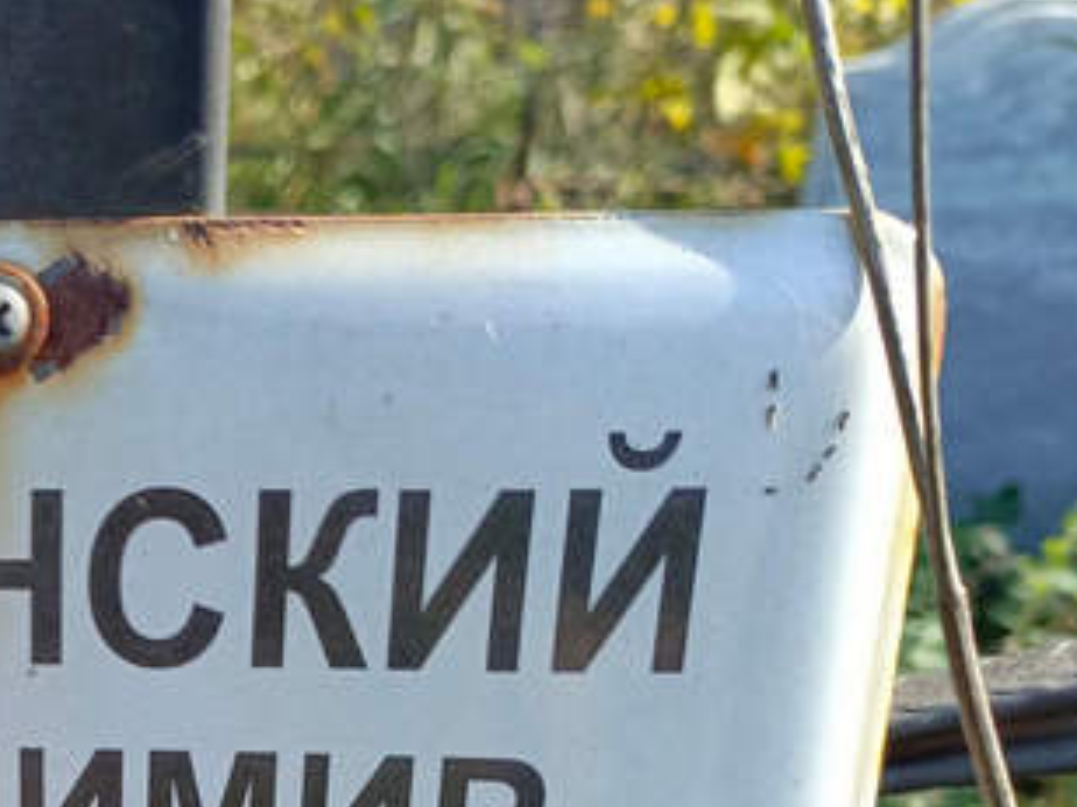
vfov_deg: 21.2
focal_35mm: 65
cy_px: 933
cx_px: -157
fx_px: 2022
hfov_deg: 26.9
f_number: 1.69
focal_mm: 4.76
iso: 112
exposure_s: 1/368
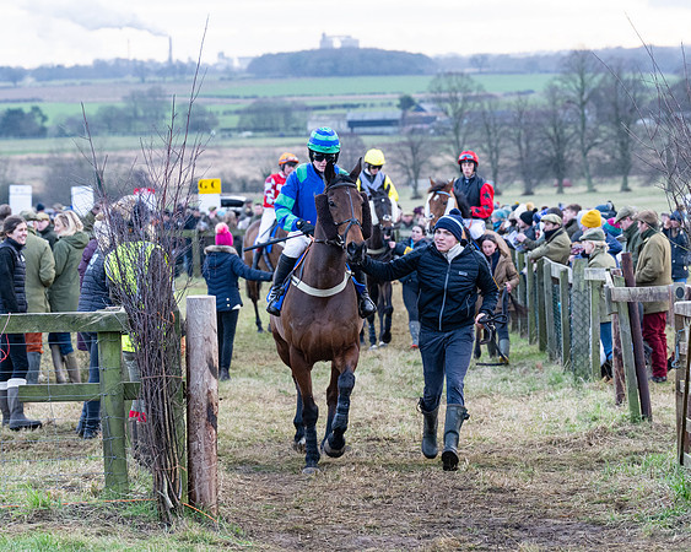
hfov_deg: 11.6
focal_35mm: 166
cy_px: 257
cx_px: 360
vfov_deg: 9.3
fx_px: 3394
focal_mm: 92
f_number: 4
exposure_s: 1/400
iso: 800
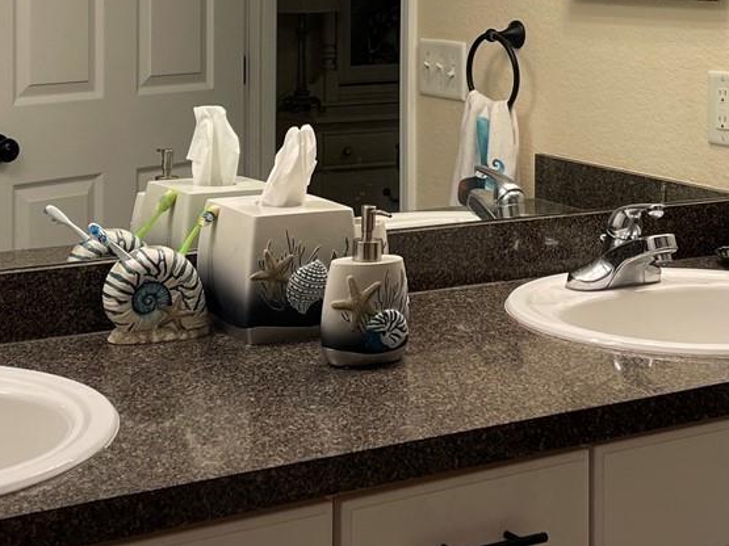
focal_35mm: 75
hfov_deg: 26.0
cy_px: -67
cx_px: 424
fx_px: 1579
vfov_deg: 18.8
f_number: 1.6
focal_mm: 5.1
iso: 32
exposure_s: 1/150
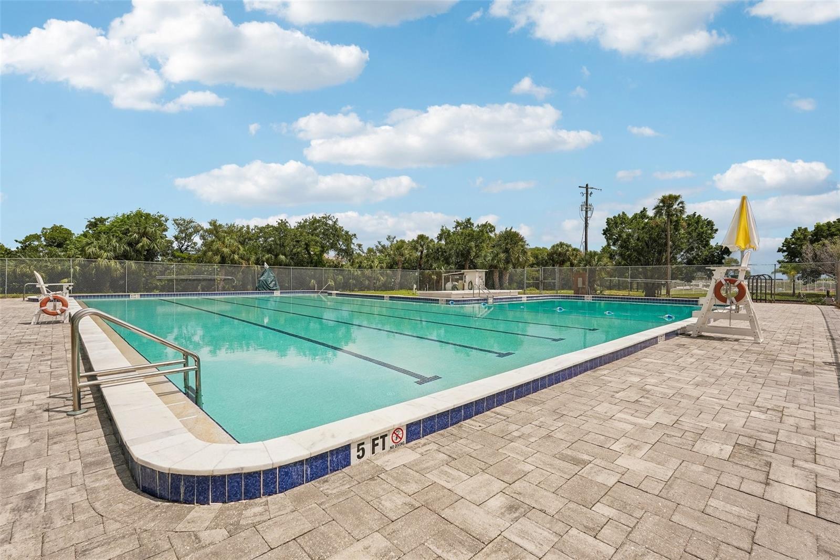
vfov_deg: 73.7
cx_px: 420
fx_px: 373
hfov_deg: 96.7
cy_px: 280
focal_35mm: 16
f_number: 8
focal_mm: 16
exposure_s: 1/2000
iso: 400
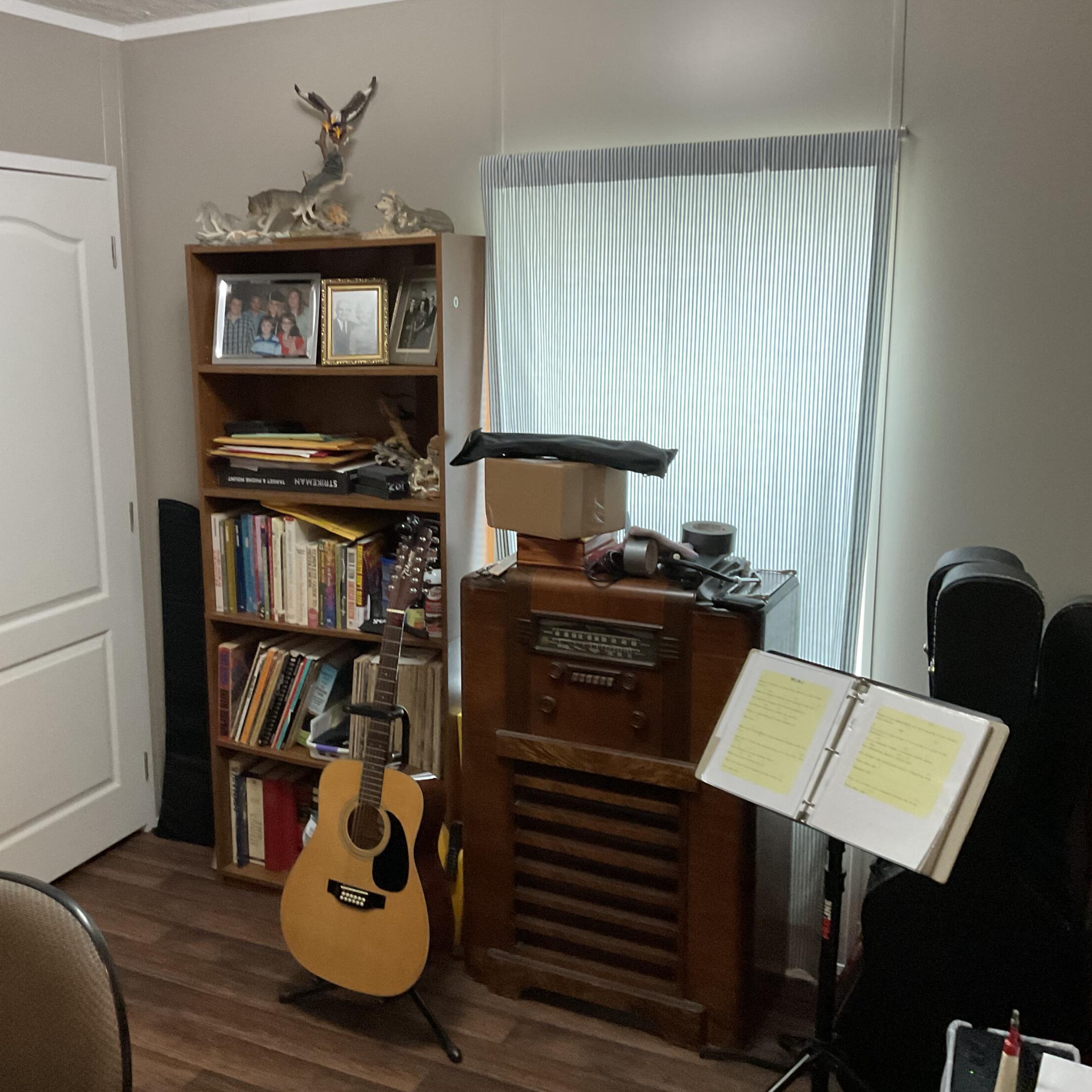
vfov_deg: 47.2
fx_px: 1249
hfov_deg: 46.7
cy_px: 538
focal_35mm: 35
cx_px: 398
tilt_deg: -9.2
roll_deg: +1.0
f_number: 1.8
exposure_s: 1/50
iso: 250
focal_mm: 3
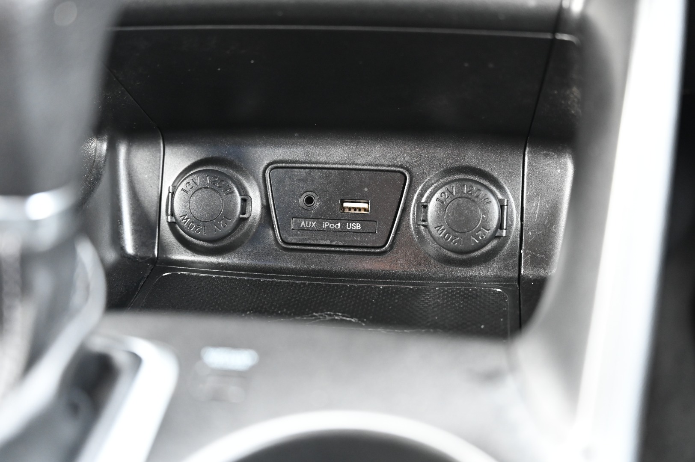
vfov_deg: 27.5
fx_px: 945
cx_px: 348
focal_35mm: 49
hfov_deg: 40.4
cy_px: 231
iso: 3200
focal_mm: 49
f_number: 4
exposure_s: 1/125
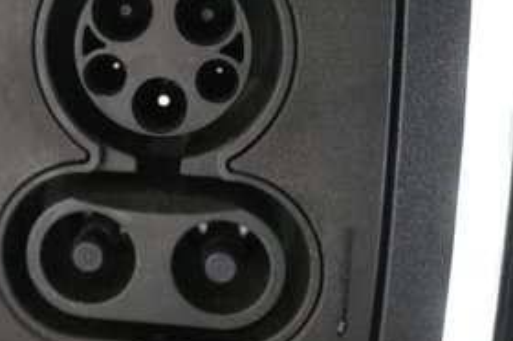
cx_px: 117
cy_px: 82
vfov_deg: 21.0
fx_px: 911
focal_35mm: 64
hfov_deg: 30.8
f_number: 4
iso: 6400
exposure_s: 1/160
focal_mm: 28
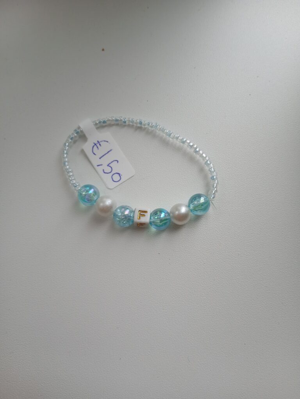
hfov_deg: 53.1
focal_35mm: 26
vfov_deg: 67.3
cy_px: 200
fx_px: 300
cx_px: 150
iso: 80
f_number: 1.8
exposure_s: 1/50
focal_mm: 3.98
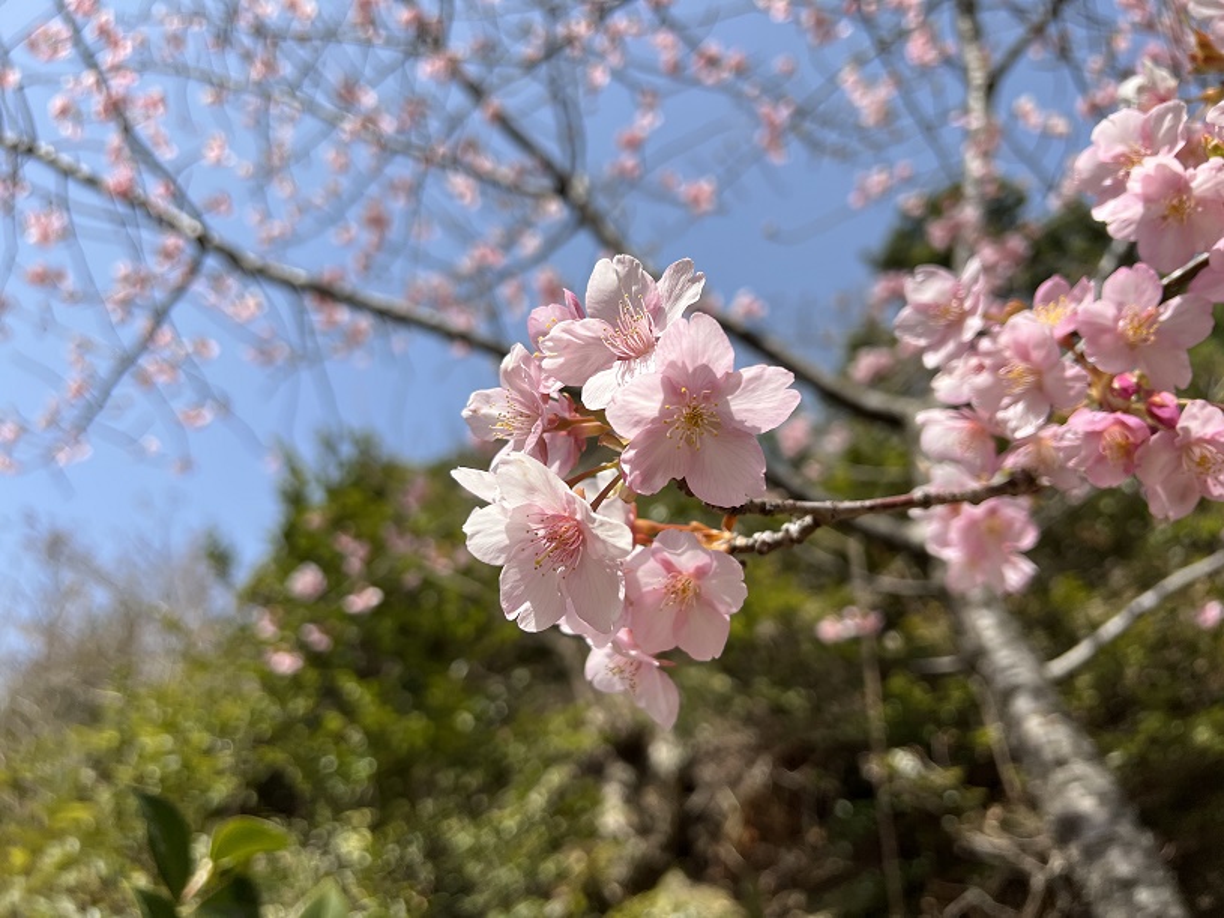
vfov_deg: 53.1
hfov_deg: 67.3
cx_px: 612
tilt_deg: +46.1
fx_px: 919
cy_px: 459
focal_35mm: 26
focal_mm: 5.7
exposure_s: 1/3460
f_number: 1.5
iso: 50
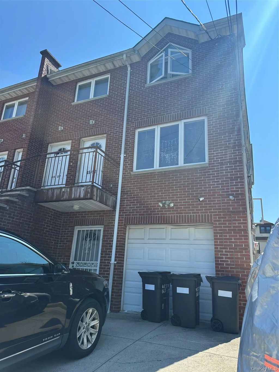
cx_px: 140
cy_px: 186
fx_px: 258
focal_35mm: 24
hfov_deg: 56.8
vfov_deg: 71.6
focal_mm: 6.86
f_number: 1.78
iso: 80
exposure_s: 1/2110
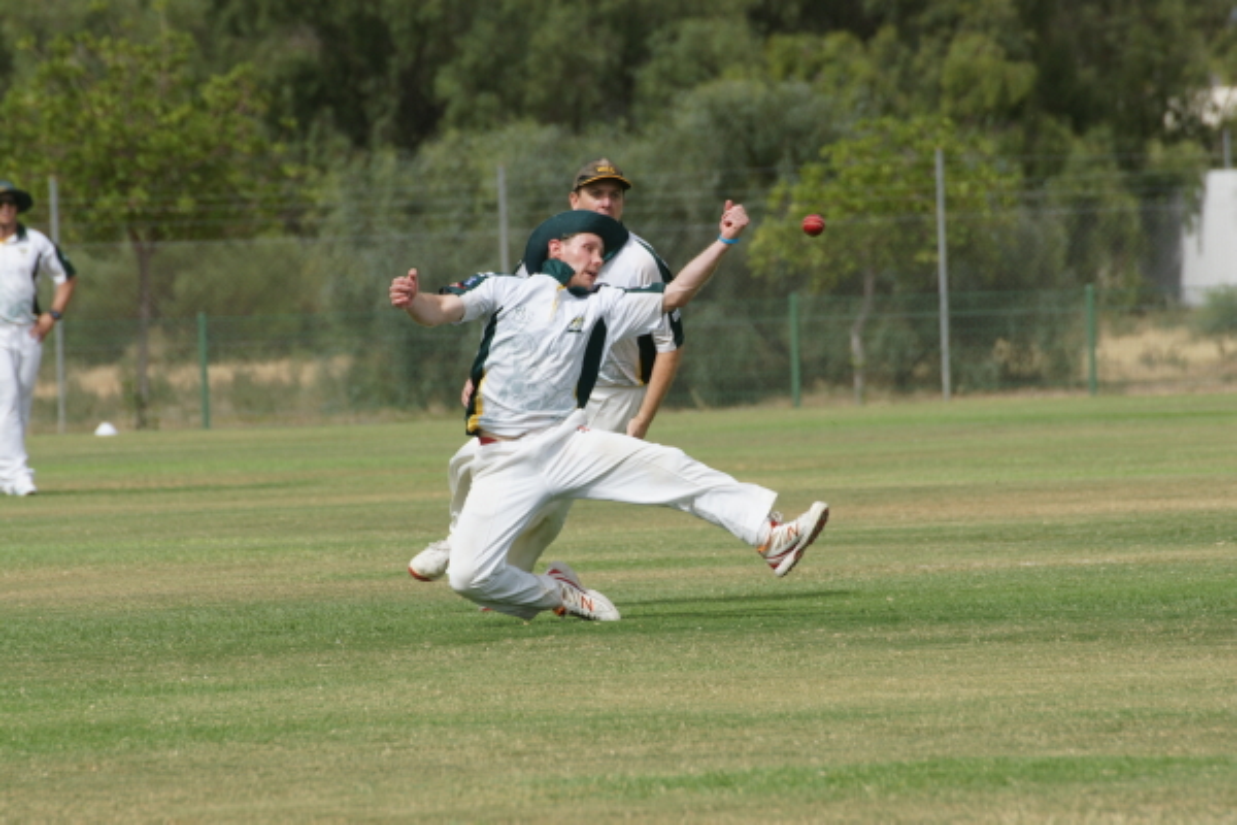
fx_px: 15461
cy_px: 412
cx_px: 618
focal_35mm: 450
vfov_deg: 3.1
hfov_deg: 4.6
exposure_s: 1/800
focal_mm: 300
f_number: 9
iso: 200
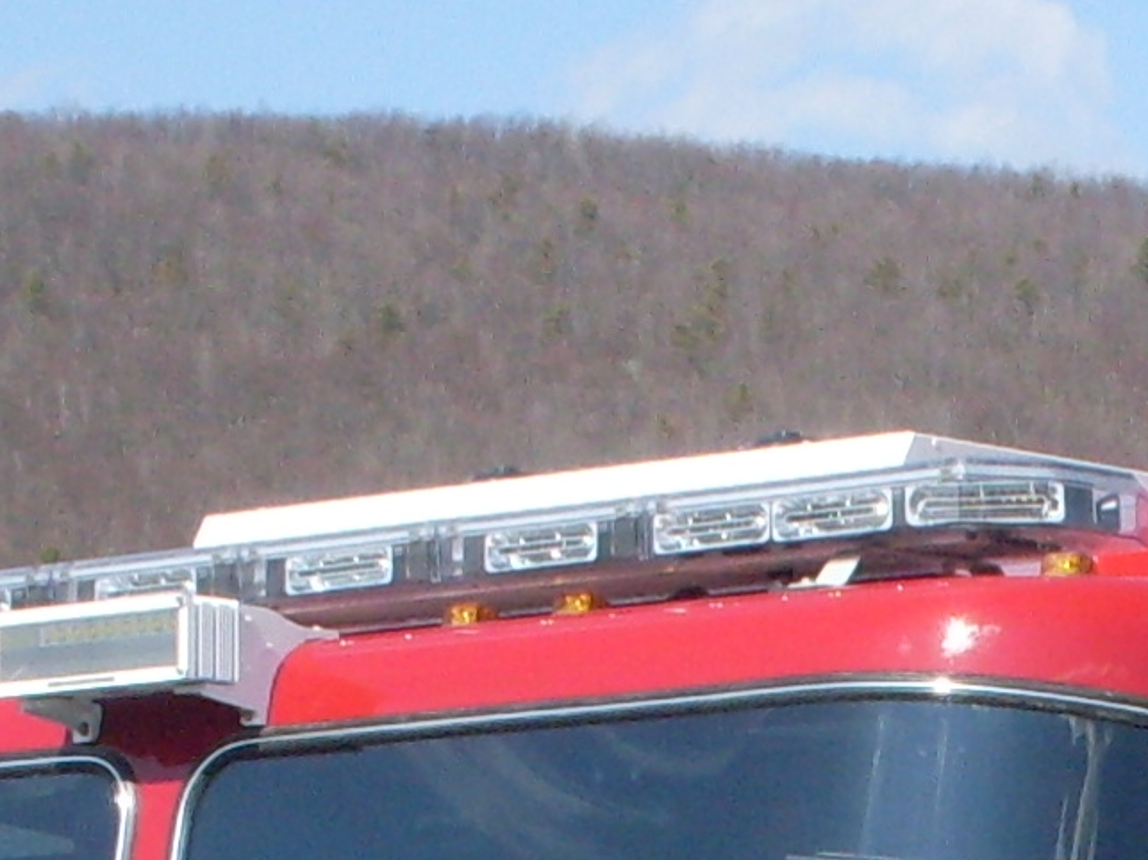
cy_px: 1666
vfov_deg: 7.4
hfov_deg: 10.1
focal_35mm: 193
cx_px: 1452
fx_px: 6399
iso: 80
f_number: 8.4
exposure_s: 1/180
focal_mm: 6.3
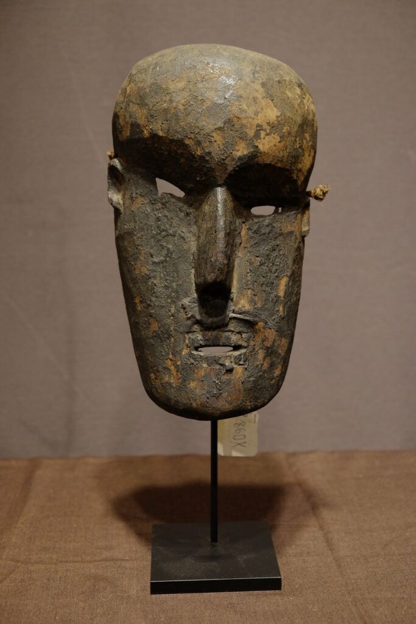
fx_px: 884
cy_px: 312
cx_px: 208
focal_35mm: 51
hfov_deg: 26.5
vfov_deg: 38.9
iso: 640
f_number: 3.6
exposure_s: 1/90
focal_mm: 34.3
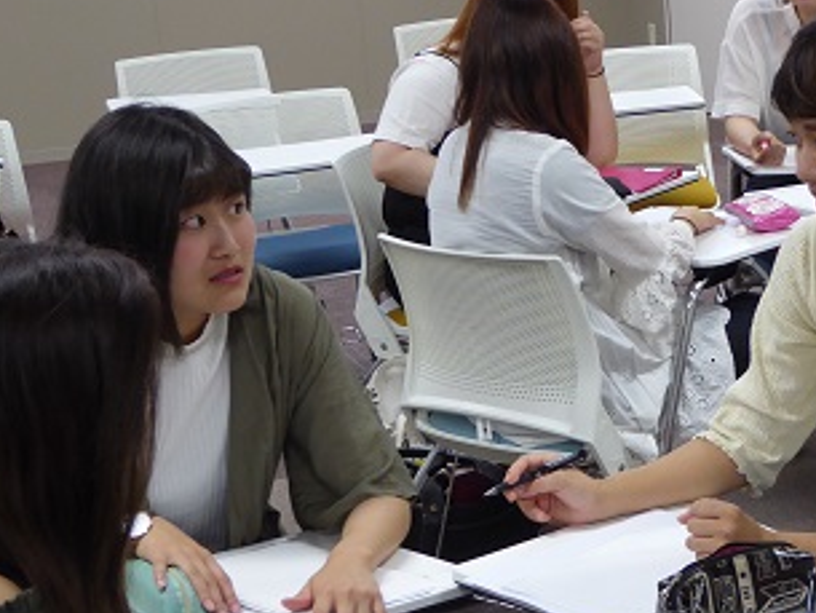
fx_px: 2240
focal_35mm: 95
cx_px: 579
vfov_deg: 15.6
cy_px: 391
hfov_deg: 20.5
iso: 400
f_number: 4.3
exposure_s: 1/40
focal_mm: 10.9
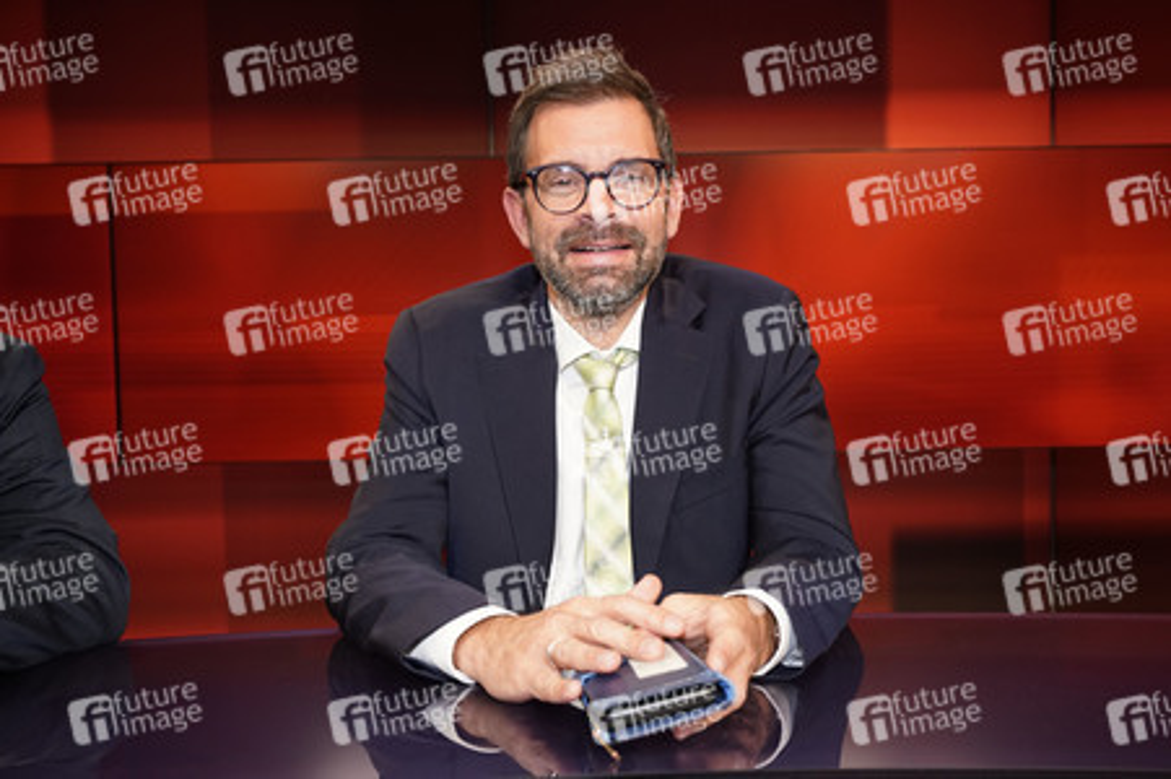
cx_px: 586
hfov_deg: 60.3
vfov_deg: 42.3
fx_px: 1008
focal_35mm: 31
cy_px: 390
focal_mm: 31
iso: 2000
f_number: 5
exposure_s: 1/125
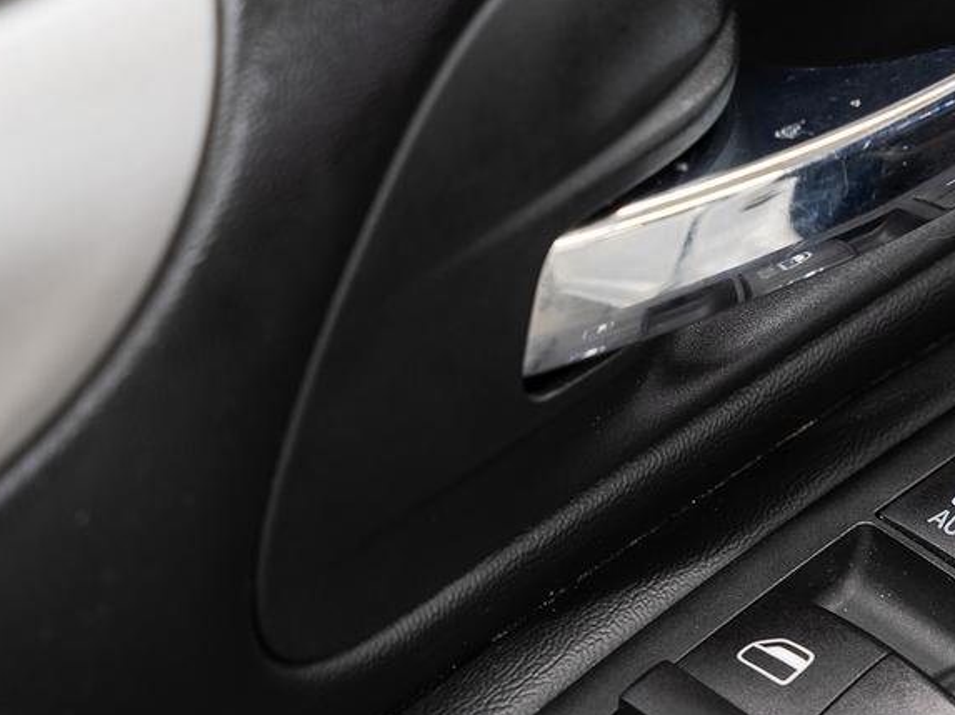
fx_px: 3860
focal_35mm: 140
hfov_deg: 13.9
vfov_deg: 10.5
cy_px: 655
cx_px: 915
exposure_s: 1/2
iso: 100
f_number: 5.6
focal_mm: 57.9
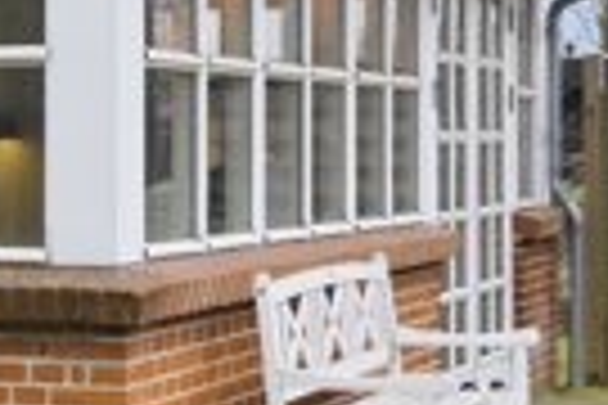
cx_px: 311
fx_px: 2162
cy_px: 27
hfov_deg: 16.0
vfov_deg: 10.6
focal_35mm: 128
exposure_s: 1/100
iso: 200
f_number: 8
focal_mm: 24
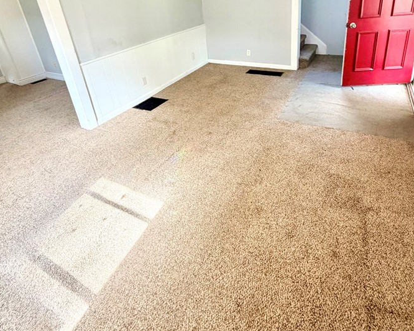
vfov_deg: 62.3
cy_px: 89
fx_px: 257
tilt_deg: -21.2
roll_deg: +3.3
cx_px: 225
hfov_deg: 77.5
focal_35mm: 21
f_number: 2.2
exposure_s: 1/60
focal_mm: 2.22
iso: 200
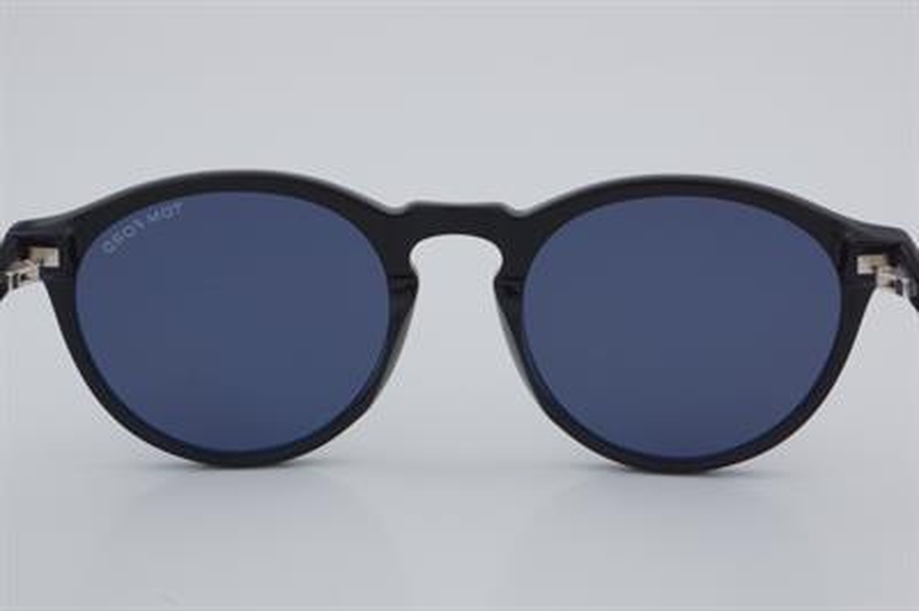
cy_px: 306
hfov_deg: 27.0
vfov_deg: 18.2
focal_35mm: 75
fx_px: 1913
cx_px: 460
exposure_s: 1/4
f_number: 32
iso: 100
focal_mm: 50
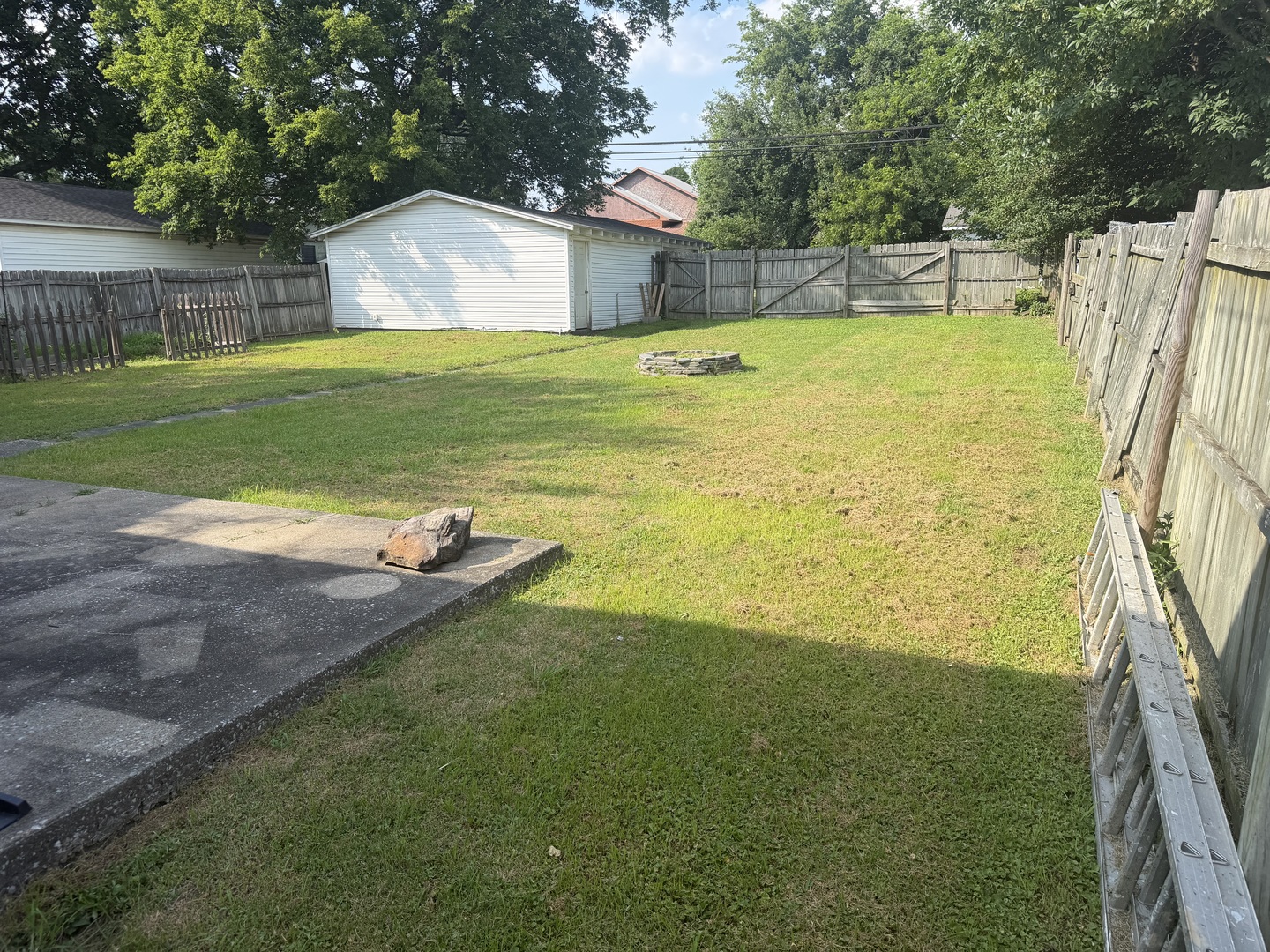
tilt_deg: -11.6
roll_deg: +0.1
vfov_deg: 56.8
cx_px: 635
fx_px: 881
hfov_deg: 71.6
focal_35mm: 24
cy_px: 476
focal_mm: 6.76
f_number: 1.78
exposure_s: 1/1585
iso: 80
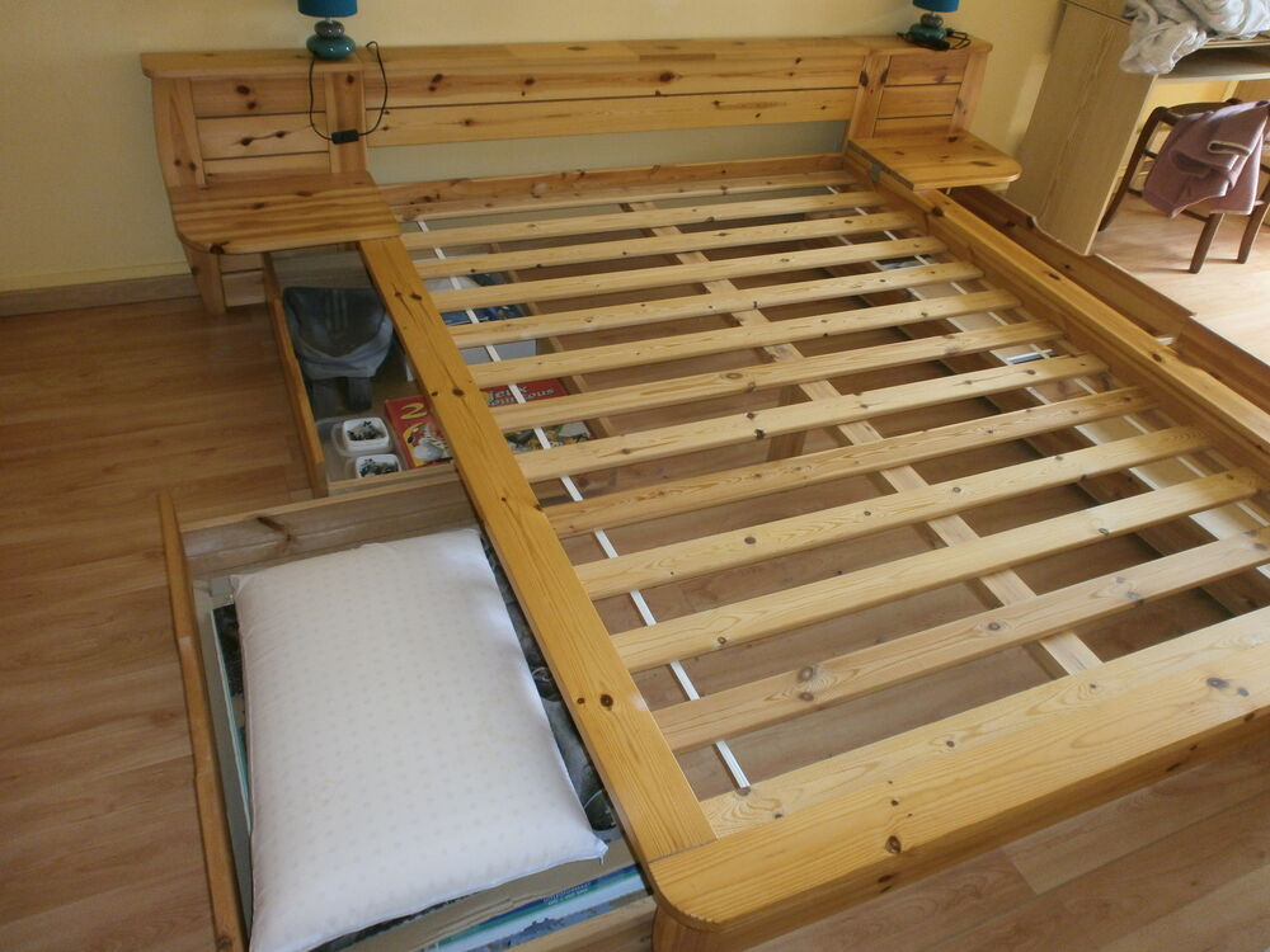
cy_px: 476
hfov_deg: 65.3
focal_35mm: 27
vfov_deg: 51.4
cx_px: 635
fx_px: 991
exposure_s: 1/30
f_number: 2.9
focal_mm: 4.8
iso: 125
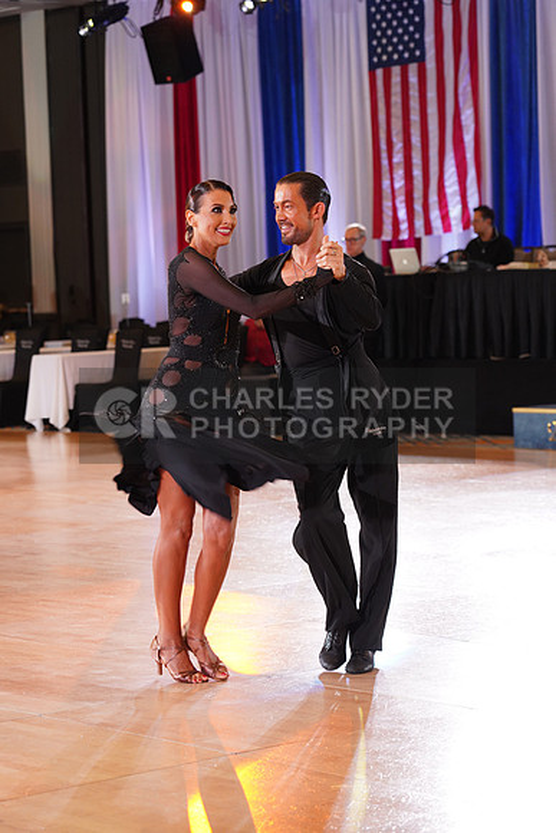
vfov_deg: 19.5
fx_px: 2431
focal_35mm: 105
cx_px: 278
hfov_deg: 13.0
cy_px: 416
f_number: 4.5
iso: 1600
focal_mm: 105
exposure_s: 1/160
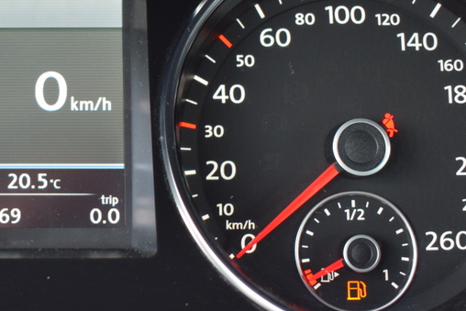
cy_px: 79
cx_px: 31
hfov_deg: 23.2
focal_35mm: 85
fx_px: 1101
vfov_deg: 16.0
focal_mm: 24
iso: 500
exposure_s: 1/60
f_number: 4
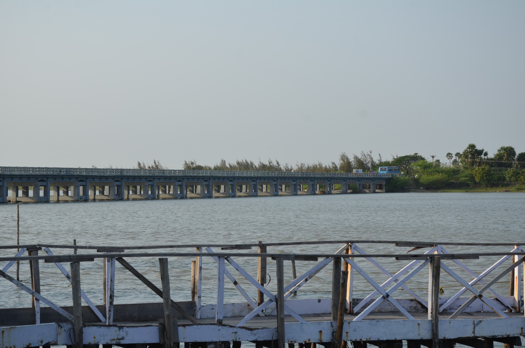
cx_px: 262
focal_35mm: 87
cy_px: 174
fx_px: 1266
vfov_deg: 15.6
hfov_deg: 23.4
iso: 200
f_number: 9
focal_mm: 58
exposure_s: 1/400
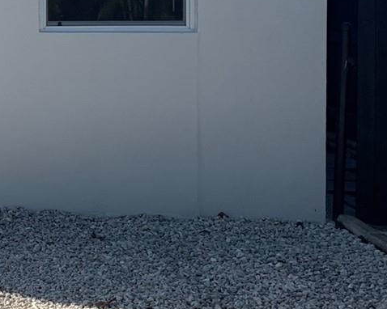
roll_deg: +0.1
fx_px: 973
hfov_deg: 20.2
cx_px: -145
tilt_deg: +0.1
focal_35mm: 85
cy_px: 21
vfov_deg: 17.7
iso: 25
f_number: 1.8
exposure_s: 1/1992
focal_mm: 4.25
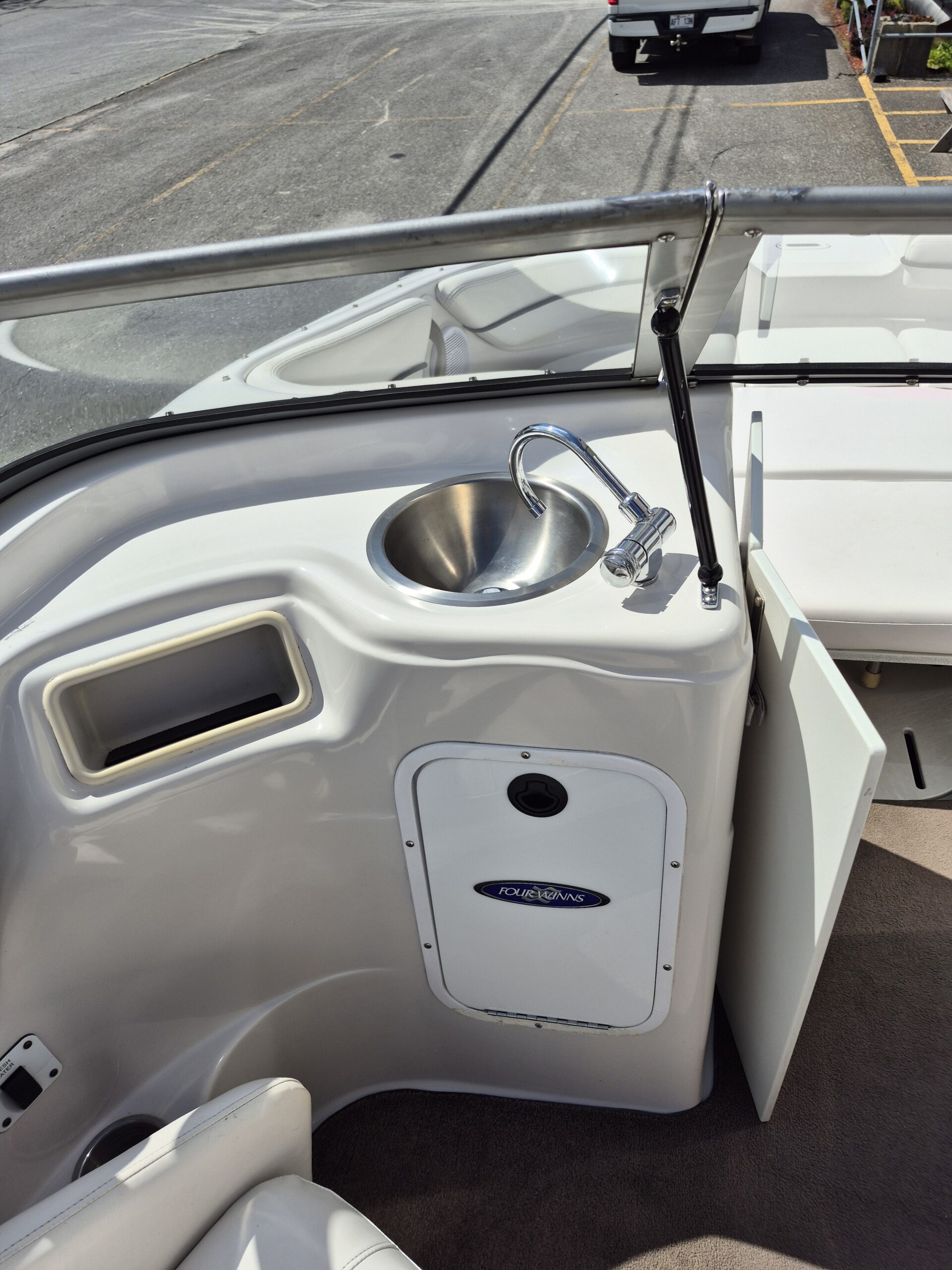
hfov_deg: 58.9
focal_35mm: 23
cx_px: 476
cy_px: 635
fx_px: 843
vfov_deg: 73.9
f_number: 1.8
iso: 25
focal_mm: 5.4
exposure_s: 1/3864
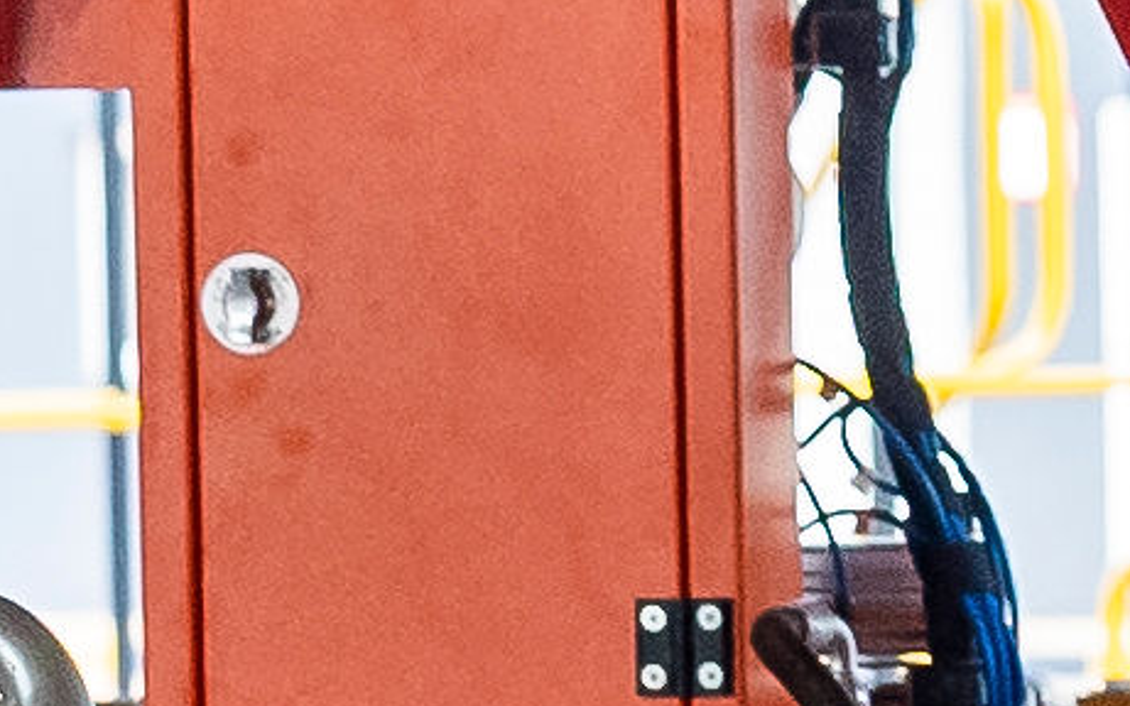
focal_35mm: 686
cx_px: 2561
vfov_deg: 1.9
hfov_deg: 3.0
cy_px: 436
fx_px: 21124
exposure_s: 1/125
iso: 3200
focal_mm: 75
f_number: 4.5
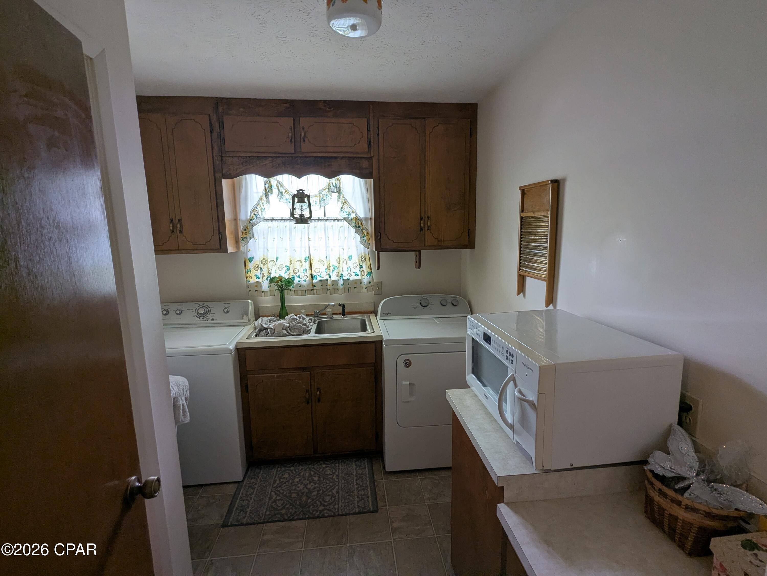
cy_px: 288
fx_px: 355
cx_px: 384
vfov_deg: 78.1
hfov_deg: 94.5
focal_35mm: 16
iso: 50
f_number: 2.2
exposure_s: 1/40
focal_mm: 2.35
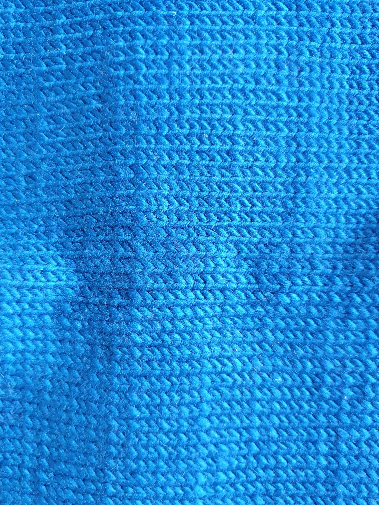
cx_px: 191
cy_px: 251
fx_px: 394
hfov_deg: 51.4
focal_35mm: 27
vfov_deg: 65.3
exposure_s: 1/50
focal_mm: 4.32
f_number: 1.5
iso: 250
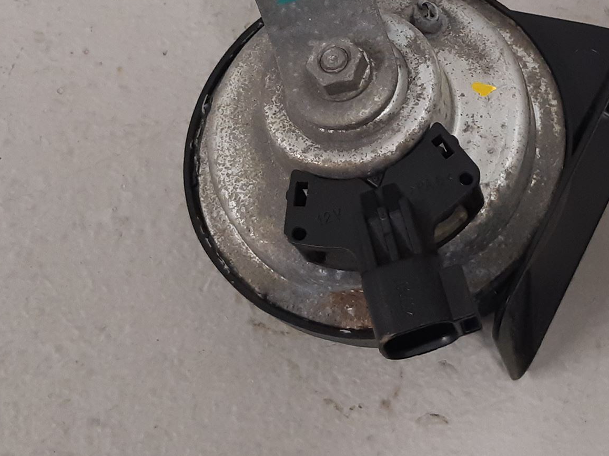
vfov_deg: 30.4
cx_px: 372
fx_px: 809
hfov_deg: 41.0
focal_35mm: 46
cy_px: 68
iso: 200
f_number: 1.7
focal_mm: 3.93
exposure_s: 1/50
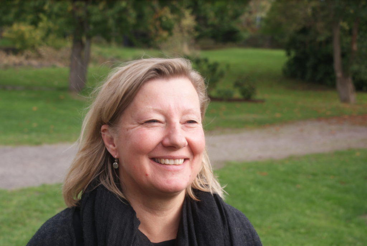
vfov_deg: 20.2
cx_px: 184
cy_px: 123
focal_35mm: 68
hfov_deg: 29.8
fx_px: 689
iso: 100
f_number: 6.3
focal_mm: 45
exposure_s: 1/100
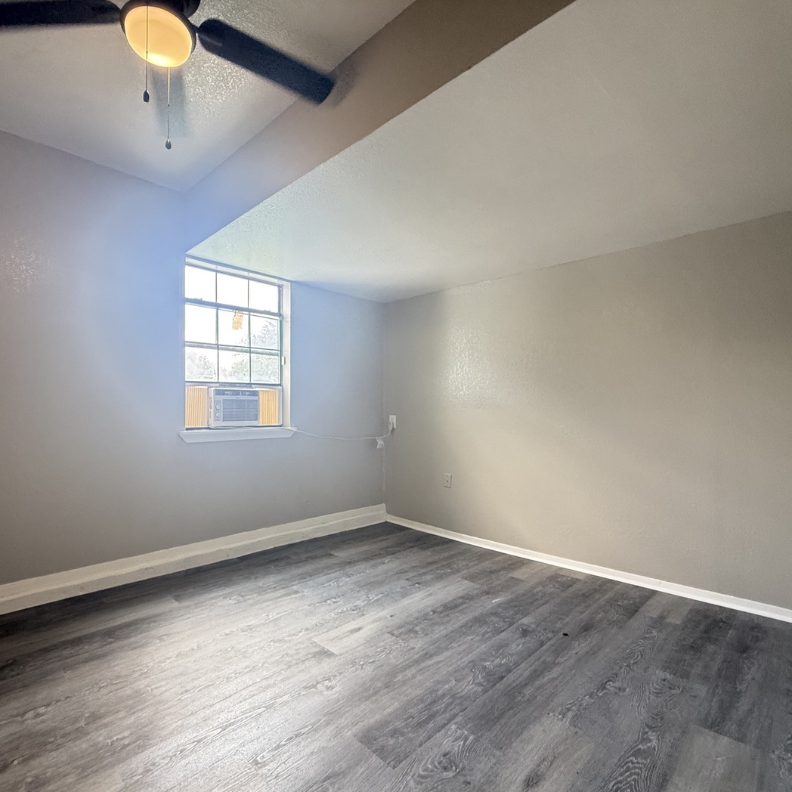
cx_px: 323
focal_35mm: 17
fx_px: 440
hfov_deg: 83.1
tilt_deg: +1.0
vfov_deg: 84.0
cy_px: 405
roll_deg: -0.5
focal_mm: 2.22
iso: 320
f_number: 2.2
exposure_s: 1/99
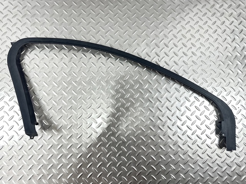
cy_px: 92
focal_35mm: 24
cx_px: 123
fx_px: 170
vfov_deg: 56.8
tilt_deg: -83.3
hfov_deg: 71.6
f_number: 1.78
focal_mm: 6.86
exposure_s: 1/50
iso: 160
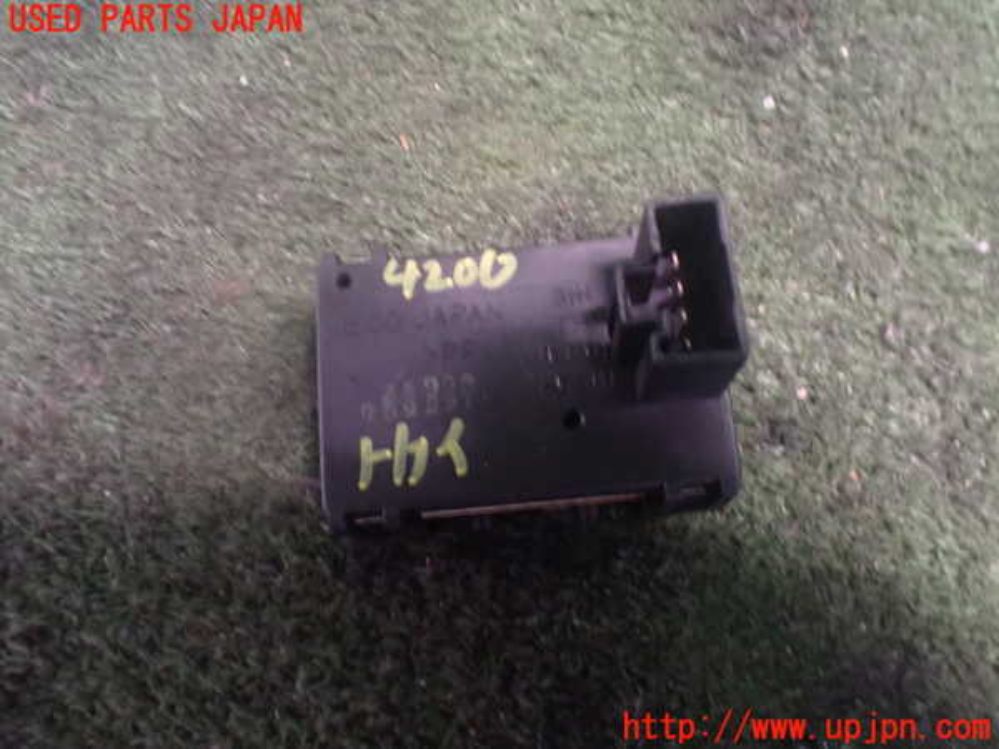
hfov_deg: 60.0
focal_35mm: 30
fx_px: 866
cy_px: 374
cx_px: 500
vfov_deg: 46.8
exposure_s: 1/30
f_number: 2.3
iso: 1250
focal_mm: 5.4
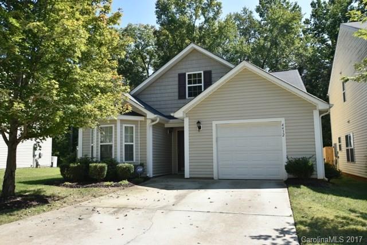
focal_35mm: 30
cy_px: 122
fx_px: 306
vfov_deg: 43.6
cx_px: 184
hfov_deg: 61.9
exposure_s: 1/320
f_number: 5
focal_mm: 20
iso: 100
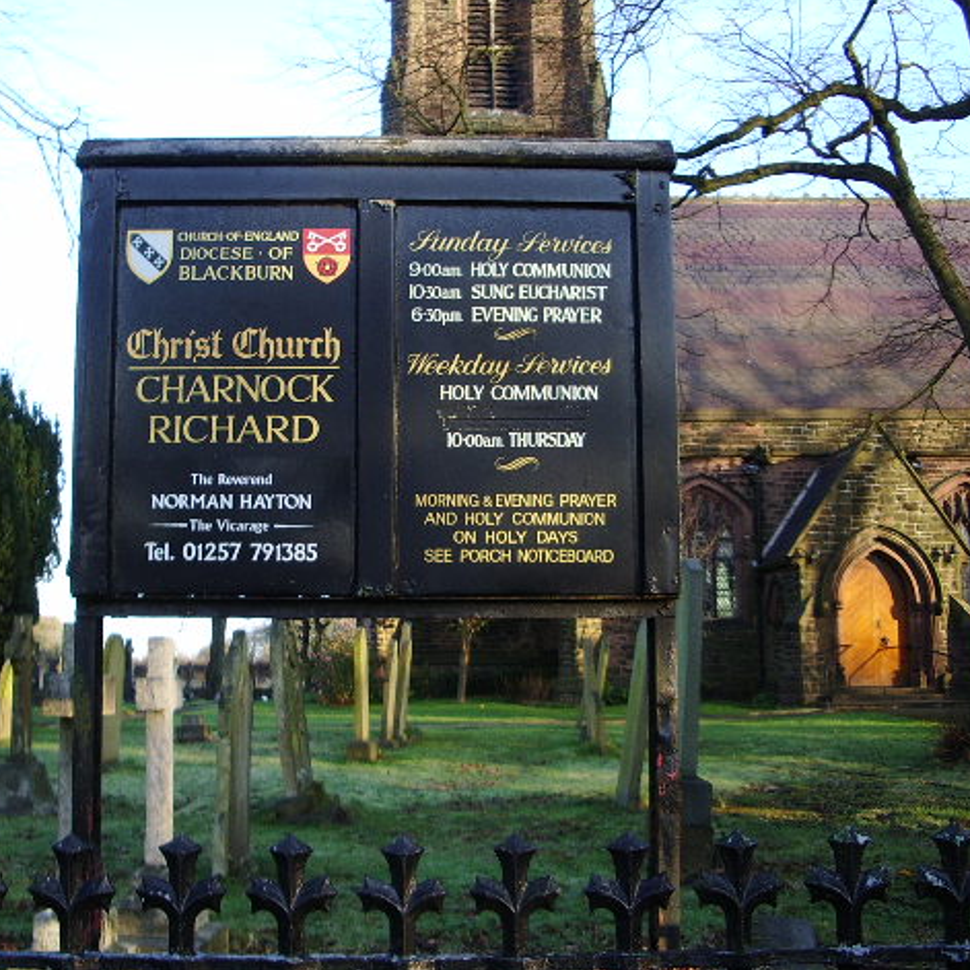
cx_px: 362
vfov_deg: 40.0
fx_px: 1332
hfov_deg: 39.8
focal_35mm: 42
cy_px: 484
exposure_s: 1/100
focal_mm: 5.8
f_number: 2.6
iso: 100
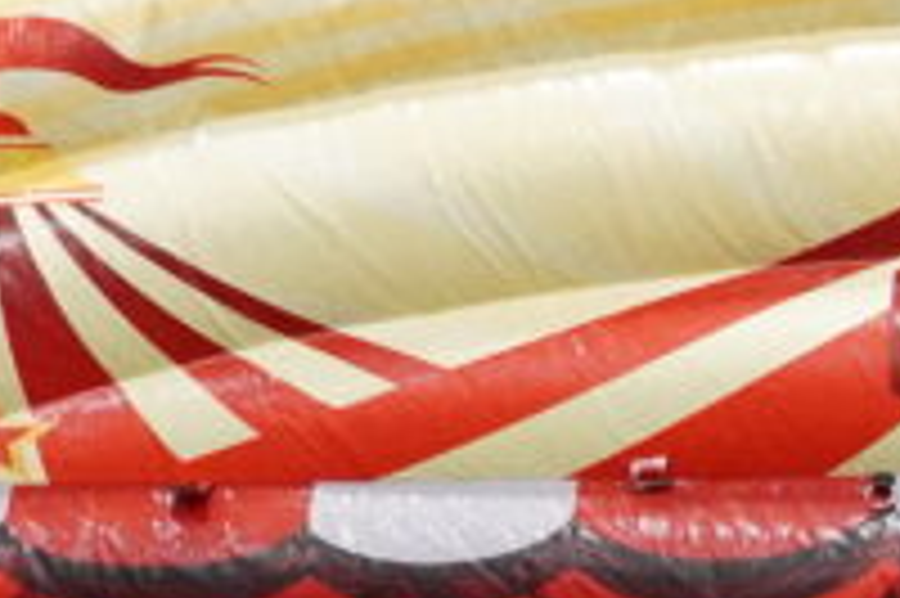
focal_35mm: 169
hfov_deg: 11.6
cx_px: 1364
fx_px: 4221
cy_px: 1158
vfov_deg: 7.8
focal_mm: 22
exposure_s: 1/160
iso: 3200
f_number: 4
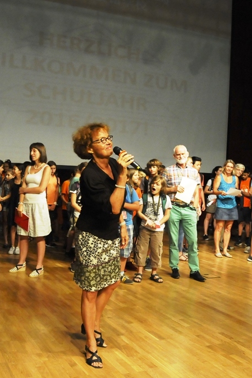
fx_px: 431
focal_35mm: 41
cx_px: 68
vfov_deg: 47.4
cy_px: 190
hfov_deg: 32.1
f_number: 3.5
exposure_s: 1/800
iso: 3200
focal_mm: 18
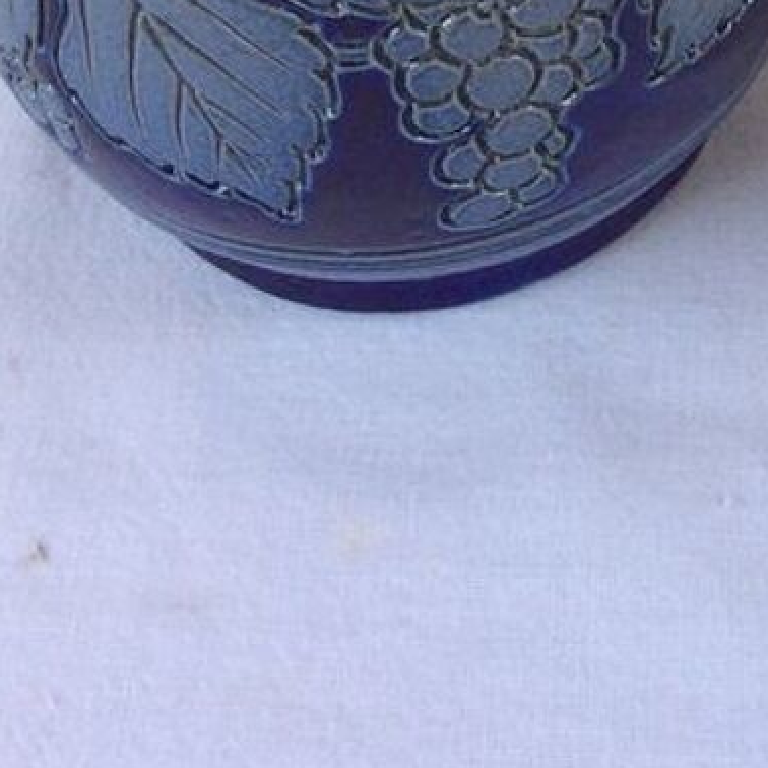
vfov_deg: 15.5
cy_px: -499
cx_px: 849
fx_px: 2510
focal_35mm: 100
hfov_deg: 16.8
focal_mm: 3.3
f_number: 2.4
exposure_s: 1/126
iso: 32
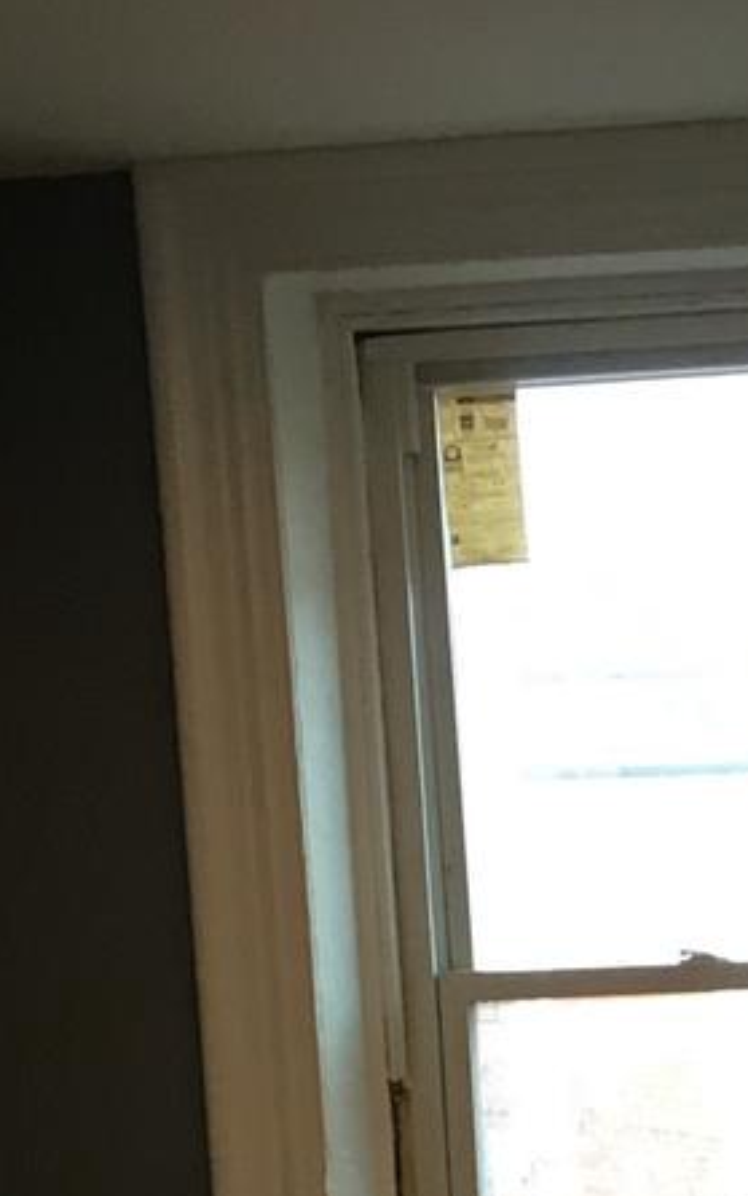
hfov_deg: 8.9
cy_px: 1966
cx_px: 1346
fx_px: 4596
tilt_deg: -6.4
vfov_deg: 13.6
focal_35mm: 141
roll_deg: +2.2
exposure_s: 1/30
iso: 64
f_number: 2.2
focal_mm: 4.15
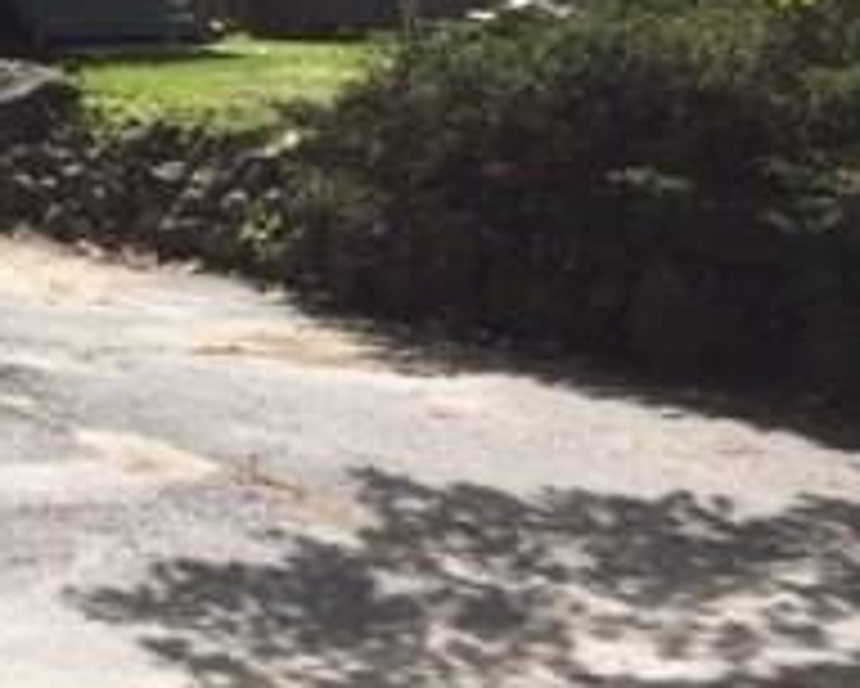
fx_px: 2419
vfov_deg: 15.8
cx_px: -239
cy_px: -54
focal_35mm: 95
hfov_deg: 18.8
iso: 32
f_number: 2.2
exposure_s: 1/1522
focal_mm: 4.15
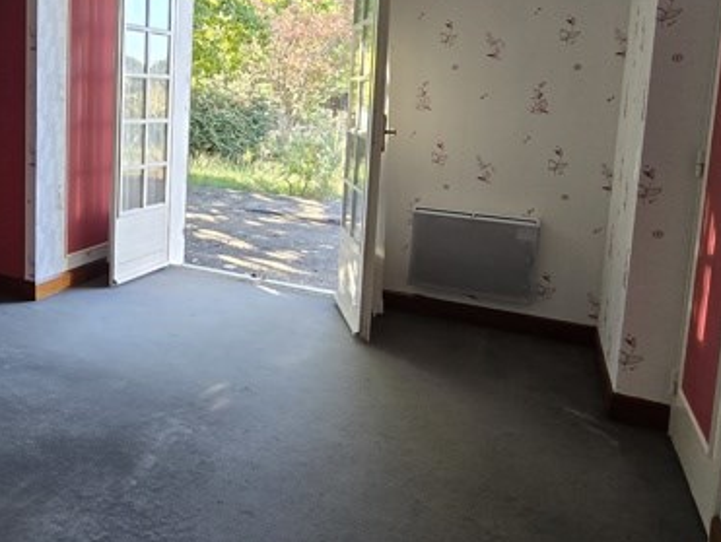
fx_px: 584
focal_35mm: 28
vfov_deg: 48.4
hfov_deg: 58.8
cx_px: 152
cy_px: 153
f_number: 2.2
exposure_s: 1/100
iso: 250
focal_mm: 2.2
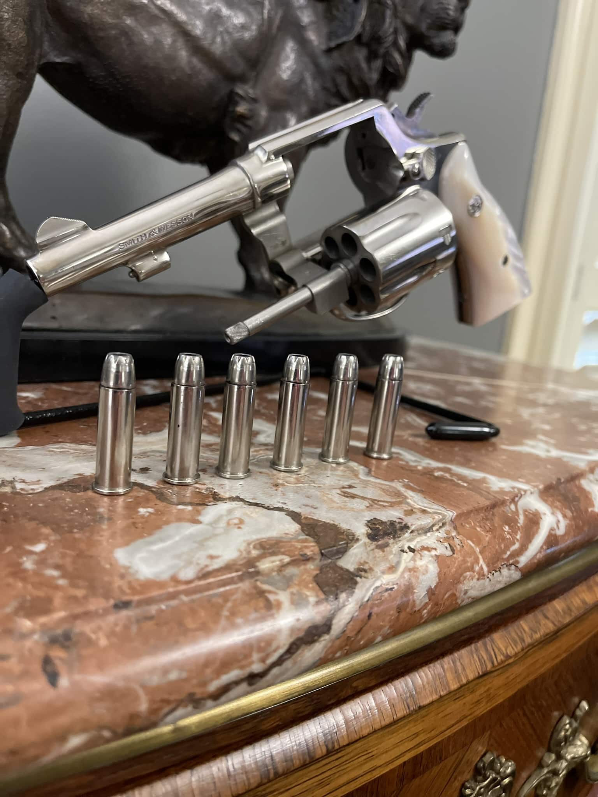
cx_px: 299
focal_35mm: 26
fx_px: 599
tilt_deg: -10.5
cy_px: 398
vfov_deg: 67.3
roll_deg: -5.9
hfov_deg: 53.1
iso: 500
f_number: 1.6
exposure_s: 1/60
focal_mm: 5.1
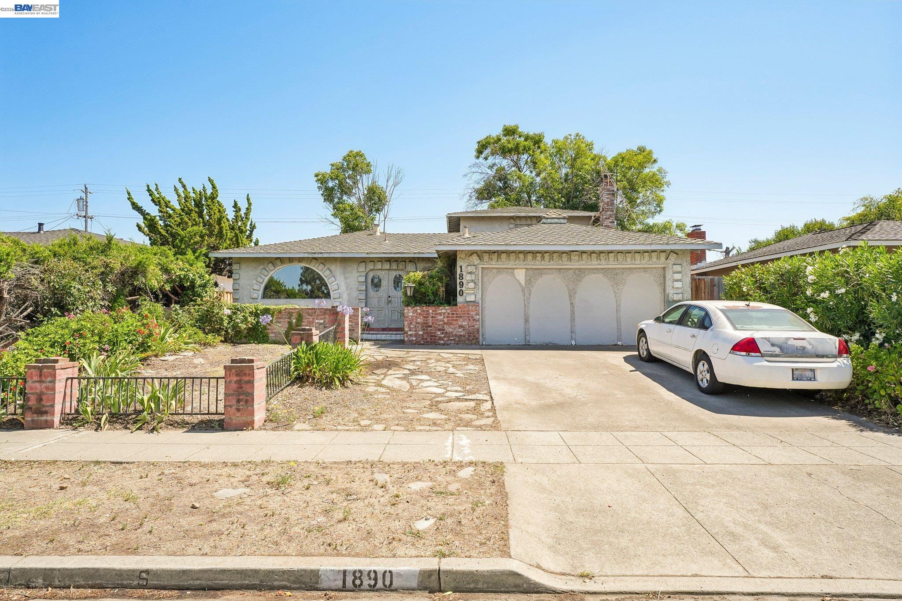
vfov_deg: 61.2
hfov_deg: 83.1
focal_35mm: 20
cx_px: 451
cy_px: 300
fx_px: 509
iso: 500
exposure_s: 1/500
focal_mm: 20.3
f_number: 9
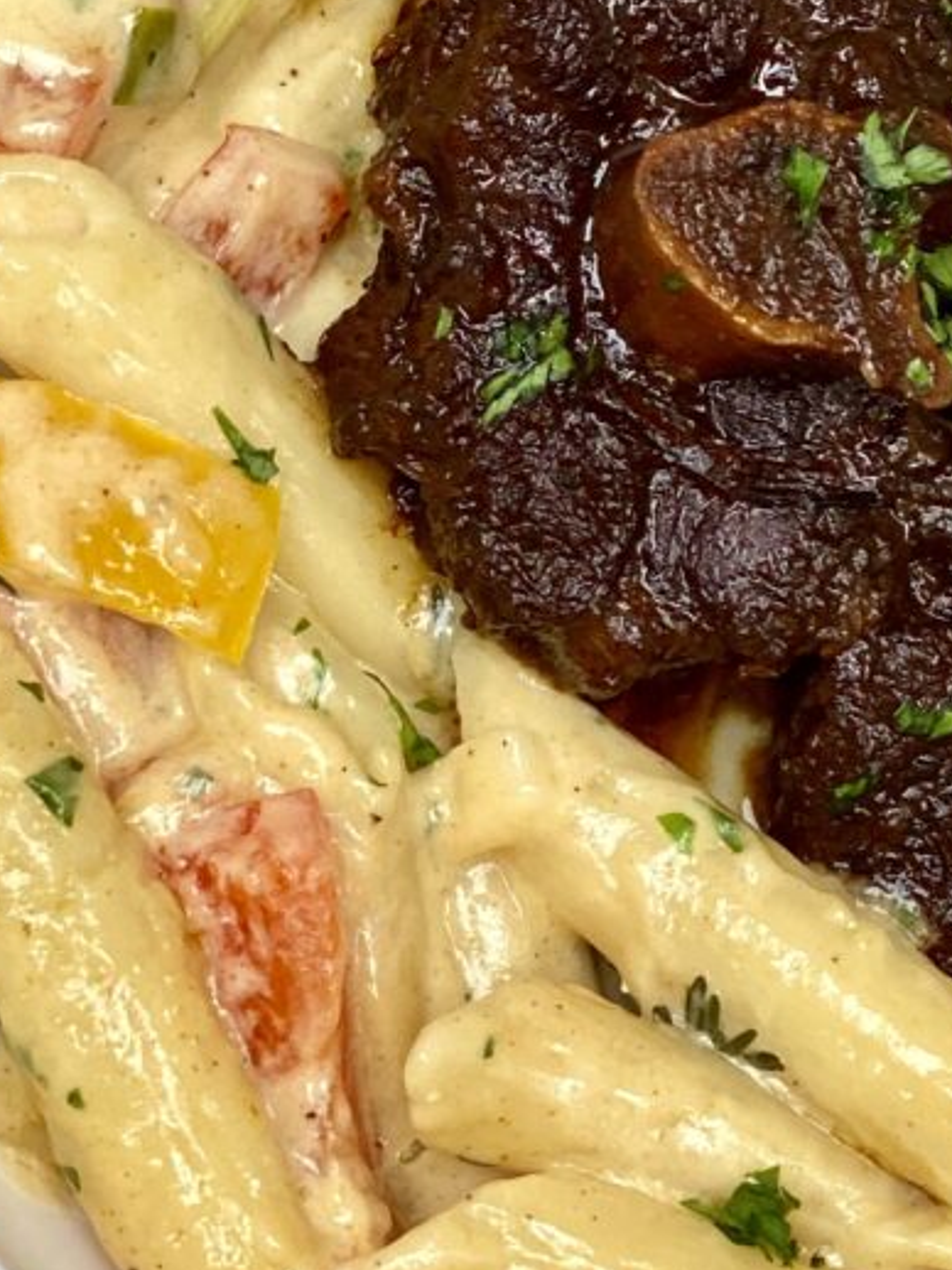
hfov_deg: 9.1
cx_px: 1045
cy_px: 341
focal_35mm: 161
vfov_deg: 12.2
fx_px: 5901
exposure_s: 1/122
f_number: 2
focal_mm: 6
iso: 50
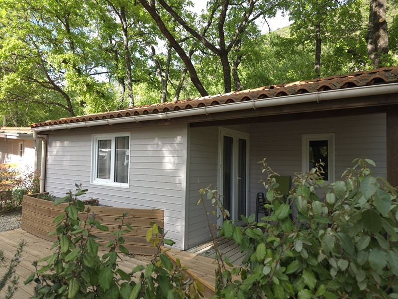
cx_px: 199
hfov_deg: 73.9
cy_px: 150
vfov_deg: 58.9
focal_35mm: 23
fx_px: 264
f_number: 1.7
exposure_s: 1/100
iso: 16
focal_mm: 6.3
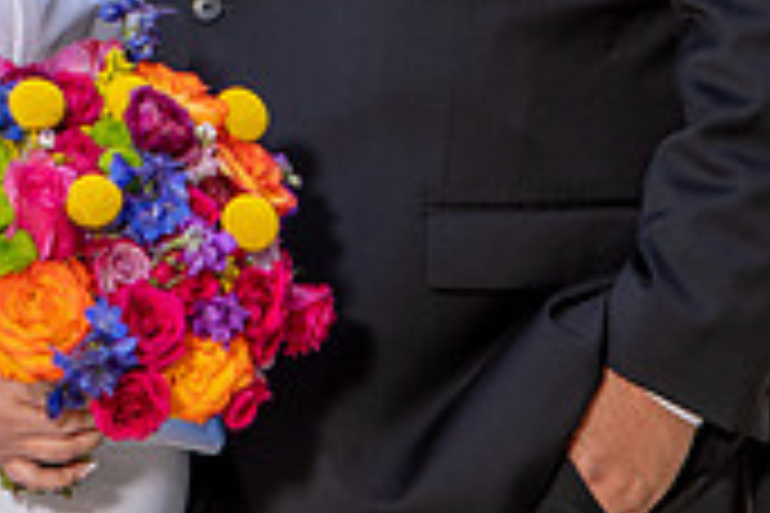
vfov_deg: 4.2
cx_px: -193
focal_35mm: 325
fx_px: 6951
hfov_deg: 6.3
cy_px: -246
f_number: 4.5
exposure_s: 1/200
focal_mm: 66
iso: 100
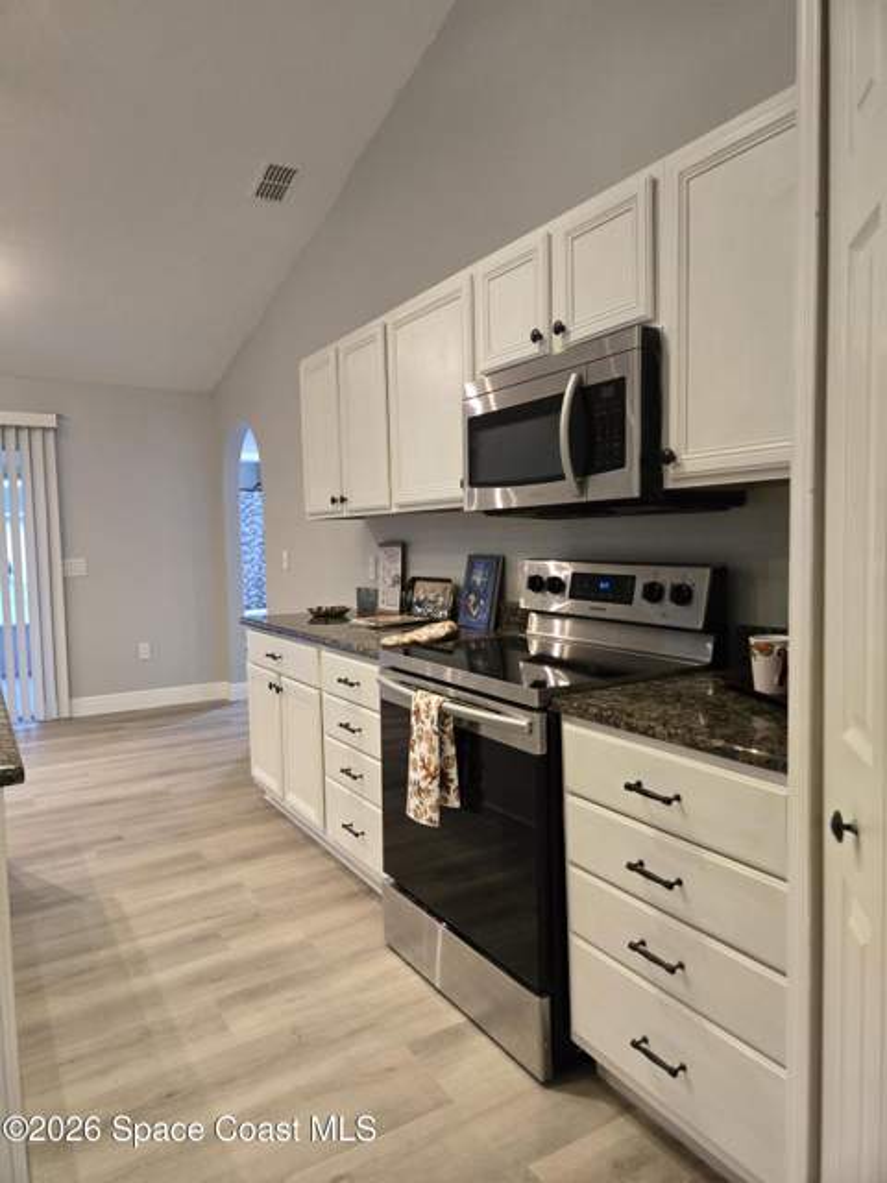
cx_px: 444
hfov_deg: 58.9
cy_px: 592
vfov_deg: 73.9
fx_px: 786
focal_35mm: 23
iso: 500
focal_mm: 5.4
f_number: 1.8
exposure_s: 1/120
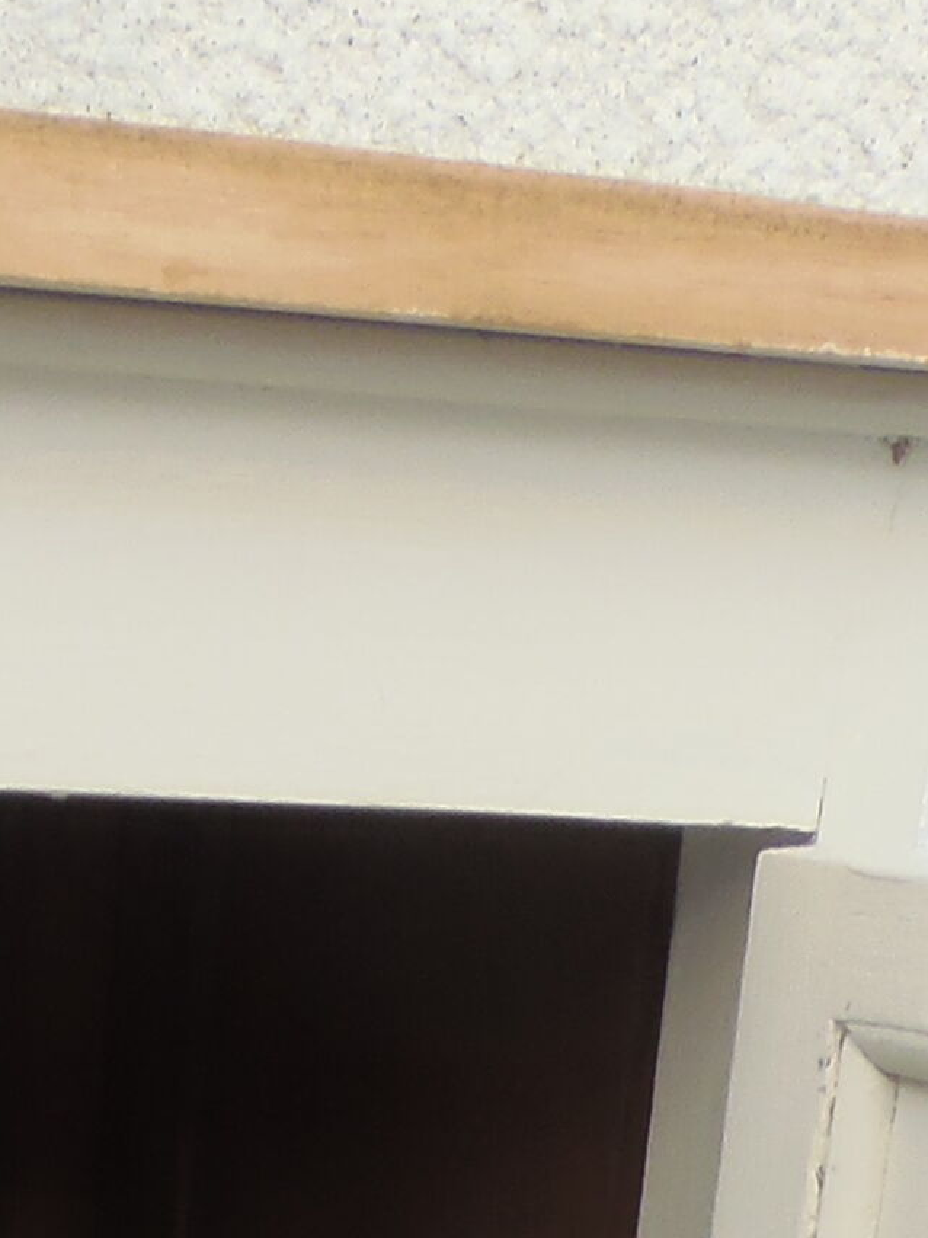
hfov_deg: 11.8
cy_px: 2716
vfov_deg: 13.3
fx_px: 4326
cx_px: -339
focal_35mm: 121
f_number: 2.9
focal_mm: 4.3
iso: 64
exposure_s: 1/250
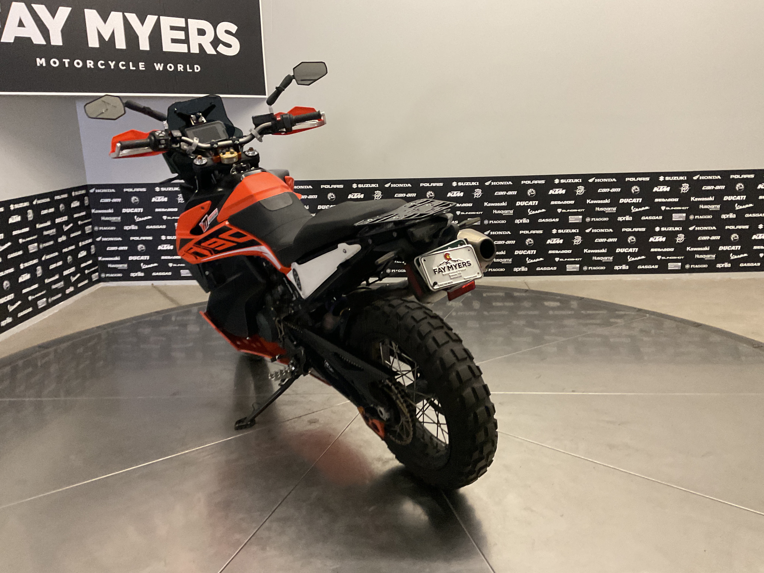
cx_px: 382
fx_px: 640
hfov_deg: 61.7
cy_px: 286
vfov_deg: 48.2
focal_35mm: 29
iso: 250
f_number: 1.8
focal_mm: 3
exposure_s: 1/60
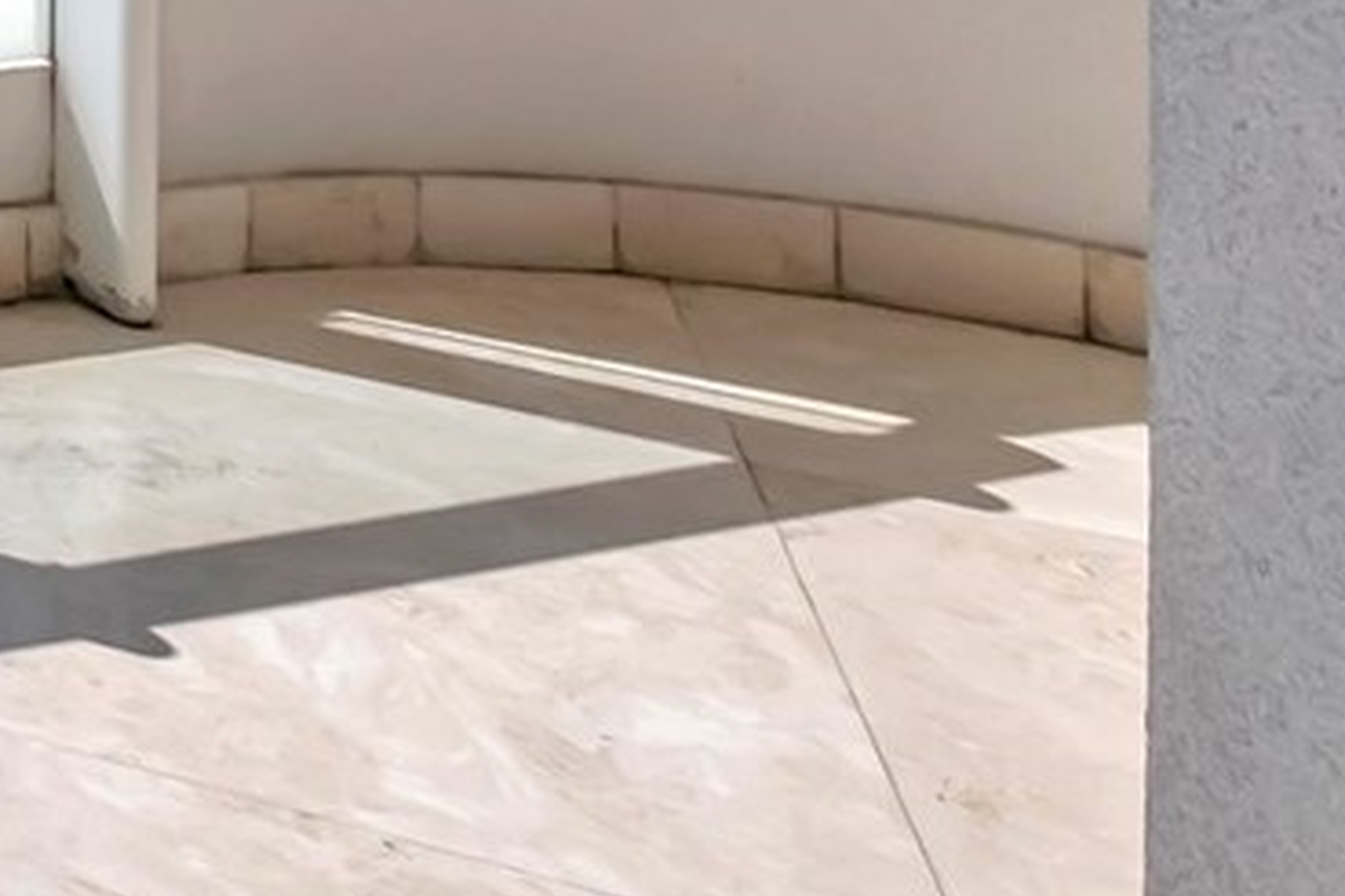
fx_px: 2578
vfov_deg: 15.2
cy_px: -982
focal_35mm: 69
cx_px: -1573
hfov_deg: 17.2
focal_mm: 10
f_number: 9
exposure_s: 1/2000
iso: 640
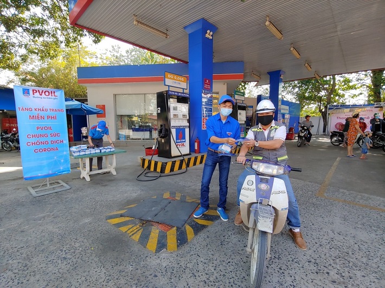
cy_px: 144
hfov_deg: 94.5
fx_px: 178
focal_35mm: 16
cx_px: 192
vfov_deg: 78.1
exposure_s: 1/120
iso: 50
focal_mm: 2.18
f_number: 1.9
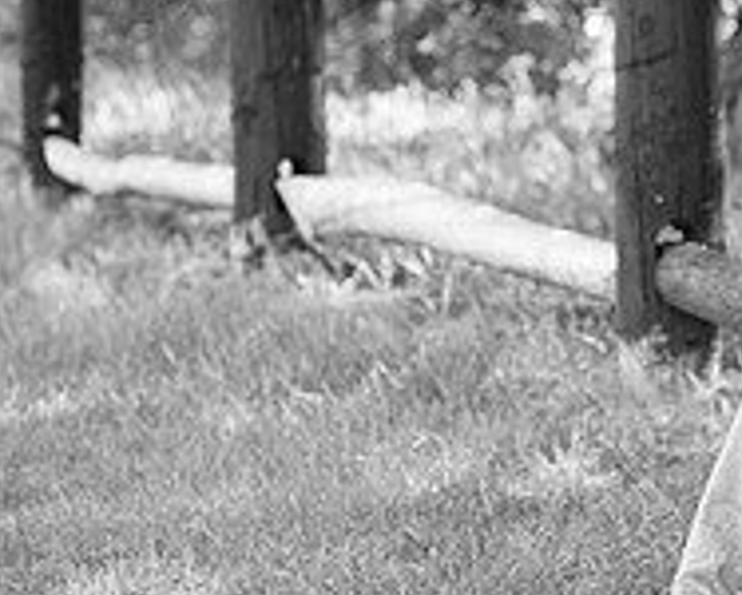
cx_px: 1079
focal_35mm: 227
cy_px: 228
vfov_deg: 6.8
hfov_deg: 8.3
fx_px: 4990
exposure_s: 1/200
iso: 400
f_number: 5
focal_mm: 78
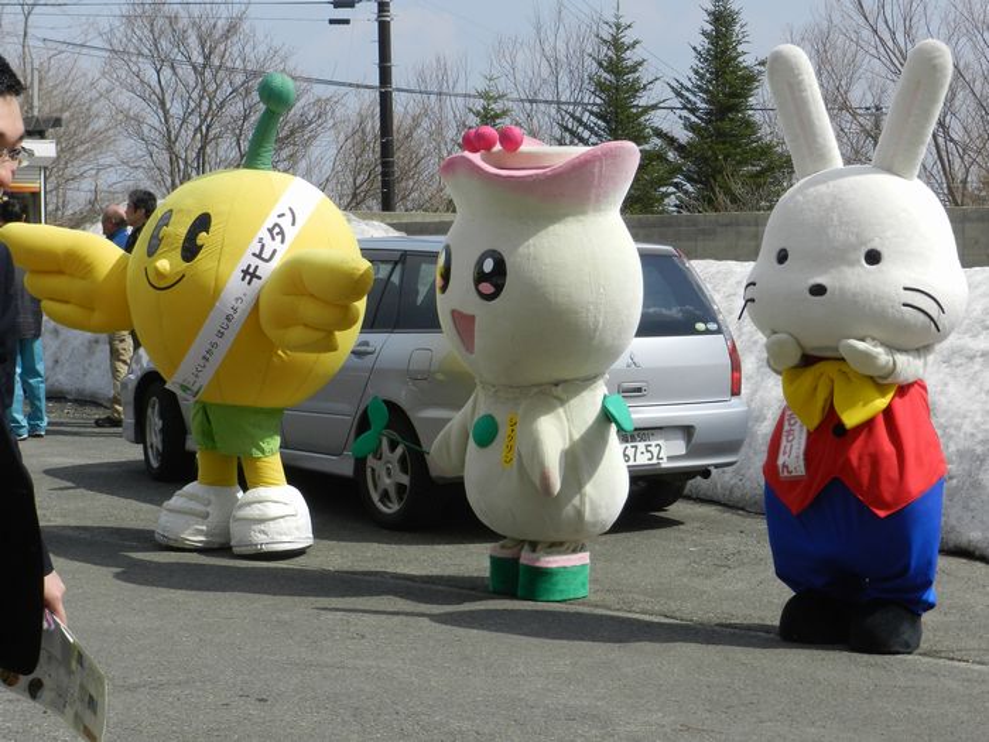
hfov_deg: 23.3
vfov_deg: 17.6
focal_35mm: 84
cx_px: 494
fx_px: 2400
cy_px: 371
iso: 160
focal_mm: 14.9
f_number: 5
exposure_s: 1/1000
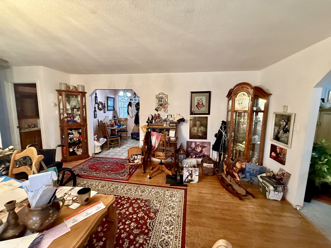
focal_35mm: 14
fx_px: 134
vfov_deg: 85.7
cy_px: 124
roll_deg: -1.5
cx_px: 166
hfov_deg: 102.1
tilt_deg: -5.4
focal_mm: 2.22
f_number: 2.2
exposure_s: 1/60
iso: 640
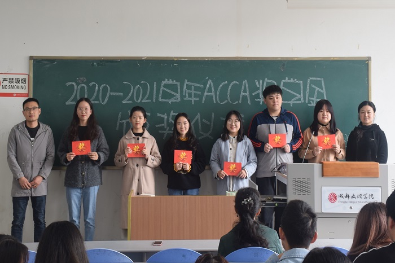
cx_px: 198
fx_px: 559
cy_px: 132
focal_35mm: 51
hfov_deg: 38.9
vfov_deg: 26.5
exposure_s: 1/50
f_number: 8
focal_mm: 34
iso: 400
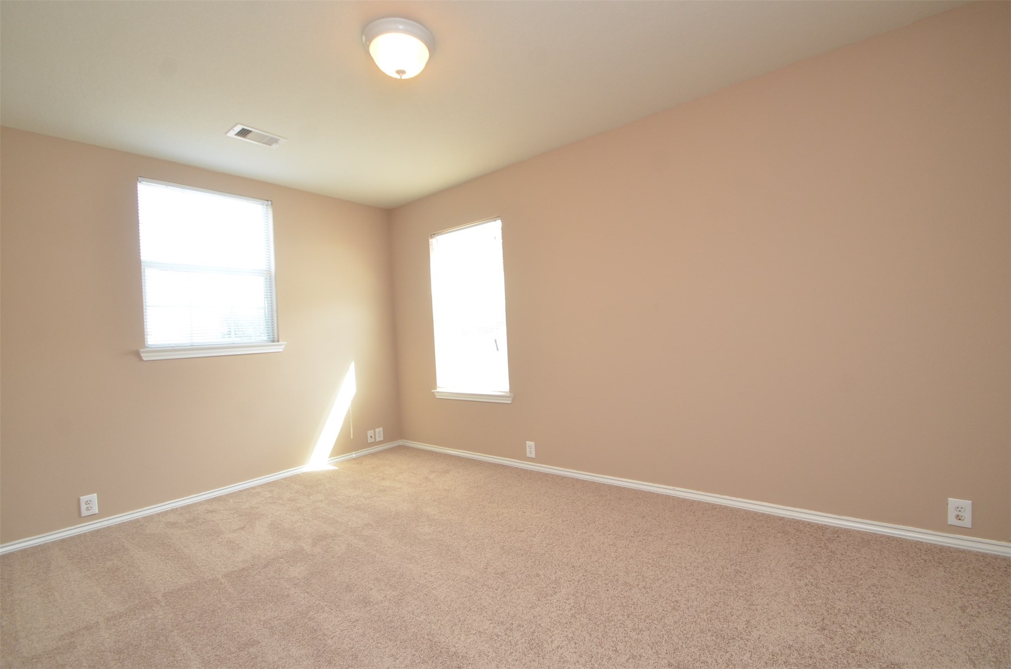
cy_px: 334
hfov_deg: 100.5
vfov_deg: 77.1
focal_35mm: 15
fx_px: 420
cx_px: 506
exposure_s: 1/60
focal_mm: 10
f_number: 6.3
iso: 640
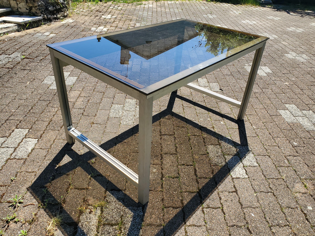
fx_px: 237
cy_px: 118
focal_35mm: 26
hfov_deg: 67.3
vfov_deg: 53.1
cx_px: 158
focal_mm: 4.3
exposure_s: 1/813
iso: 50
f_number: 2.4
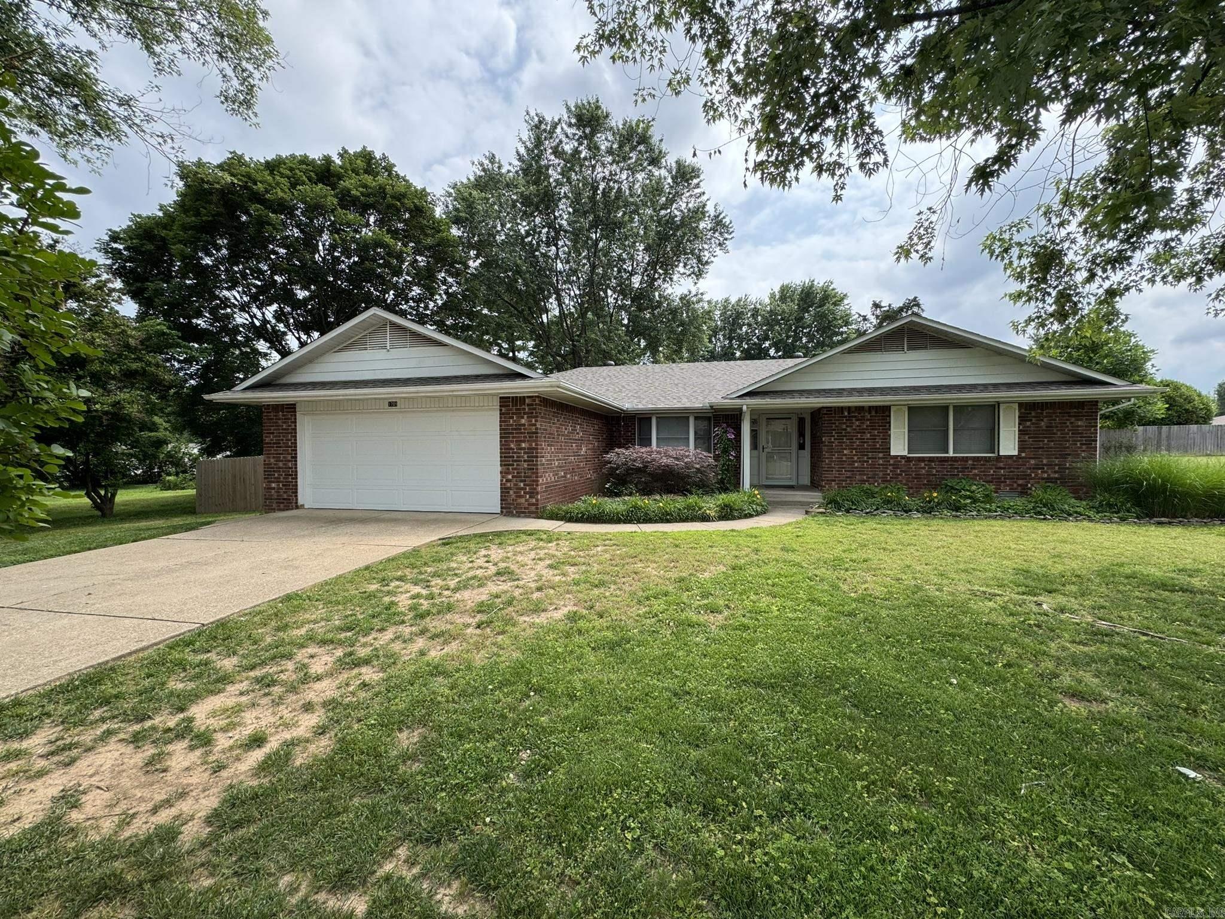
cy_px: 460
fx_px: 495
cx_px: 612
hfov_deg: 102.1
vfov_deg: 85.7
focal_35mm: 14
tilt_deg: -1.8
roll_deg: -0.3
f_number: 2.2
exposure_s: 1/693
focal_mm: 2.22
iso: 40
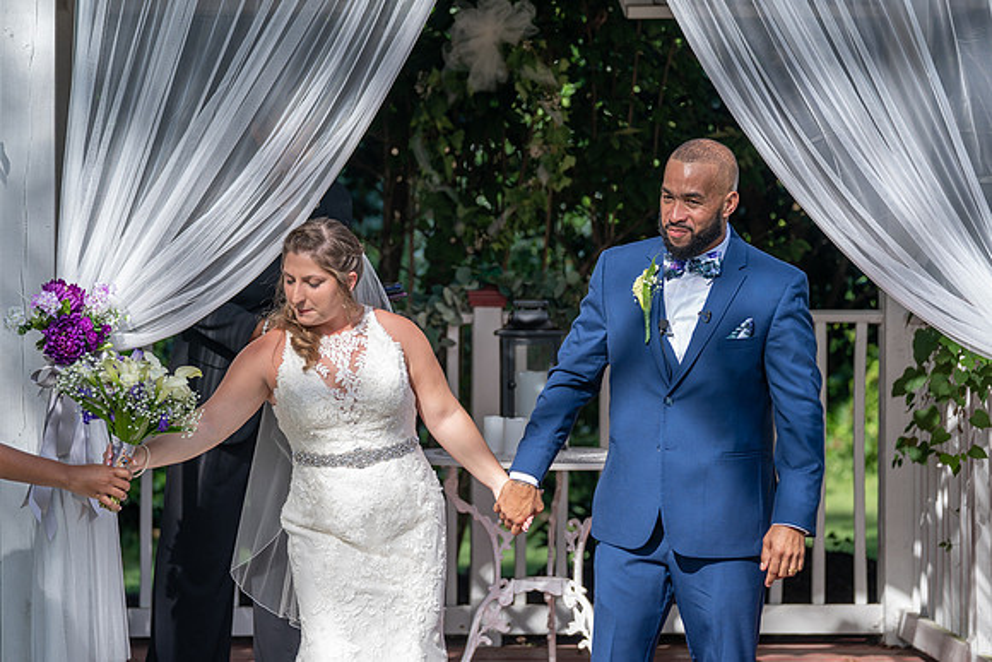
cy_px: 319
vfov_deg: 9.2
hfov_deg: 13.8
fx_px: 4101
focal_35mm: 149
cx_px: 476
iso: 50
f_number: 4
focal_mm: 133
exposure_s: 1/400
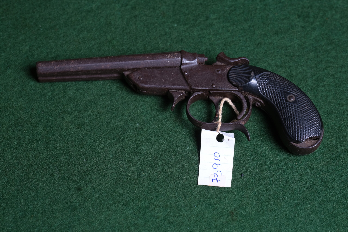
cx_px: 174
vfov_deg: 17.7
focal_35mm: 77
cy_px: 116
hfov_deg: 26.3
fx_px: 744
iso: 320
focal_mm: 51.6
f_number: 5.6
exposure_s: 1/160
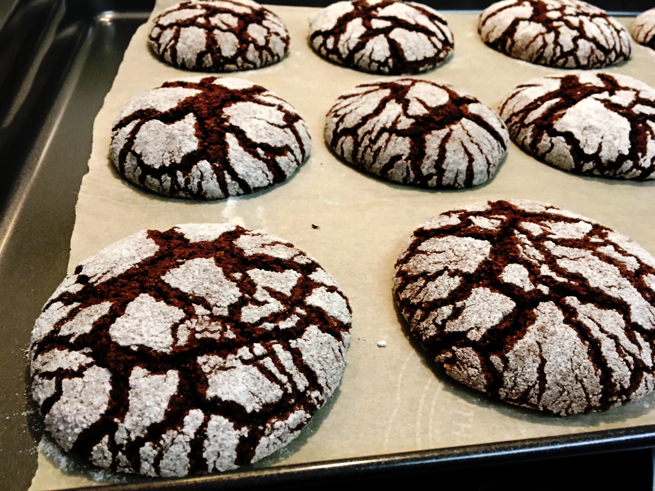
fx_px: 549
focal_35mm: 29
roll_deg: -3.5
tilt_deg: -39.9
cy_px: 246
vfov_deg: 48.2
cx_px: 328
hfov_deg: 61.7
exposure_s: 1/30
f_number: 2.2
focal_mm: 4.15
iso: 125
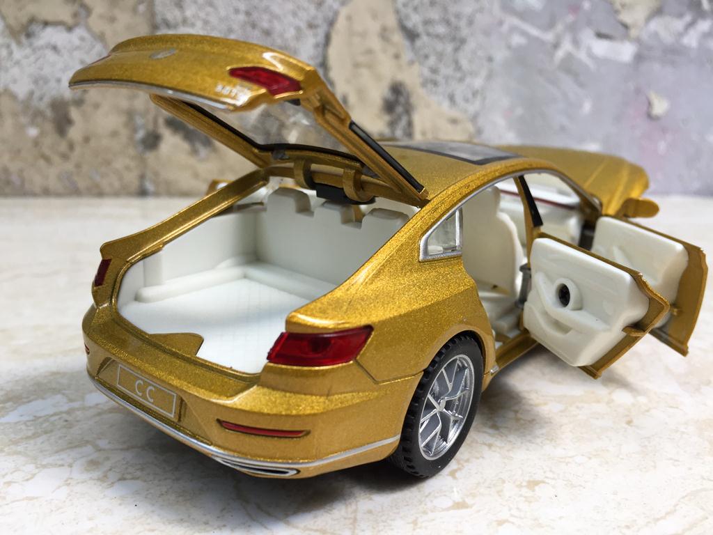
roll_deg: -4.3
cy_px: 268
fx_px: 597
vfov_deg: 48.2
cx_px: 356
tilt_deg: -18.3
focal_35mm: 29
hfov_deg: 61.7
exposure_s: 1/100
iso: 50
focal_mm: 4.15
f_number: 2.2
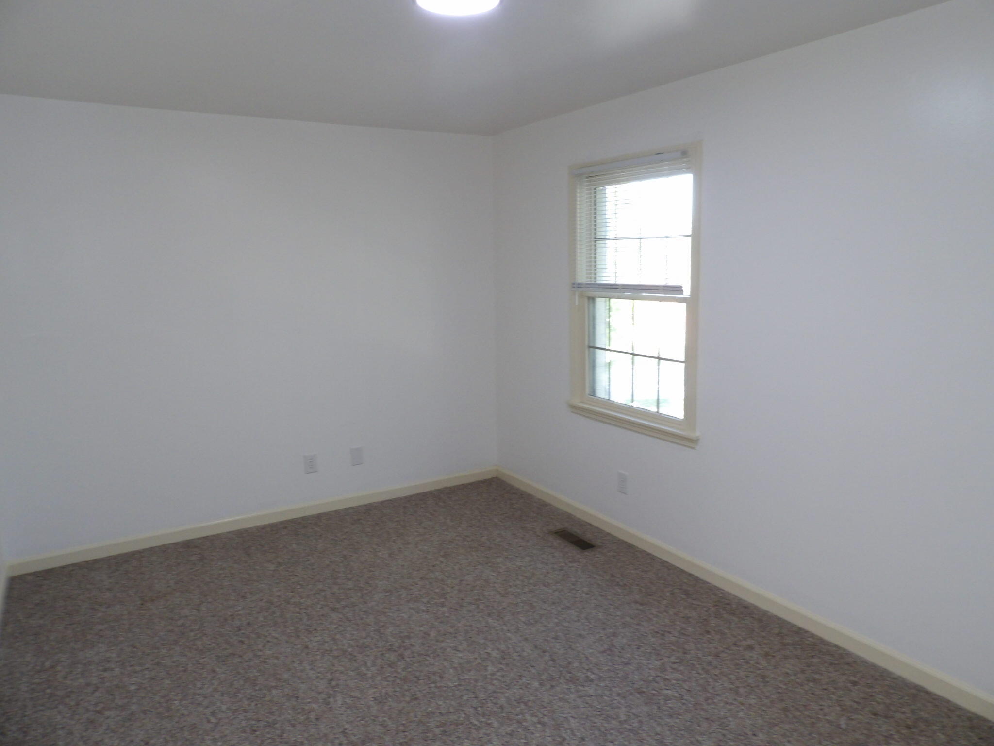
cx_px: 497
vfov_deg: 56.8
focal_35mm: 24
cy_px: 373
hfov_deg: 71.6
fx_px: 689
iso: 200
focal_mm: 4.3
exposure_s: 1/25
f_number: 3.2
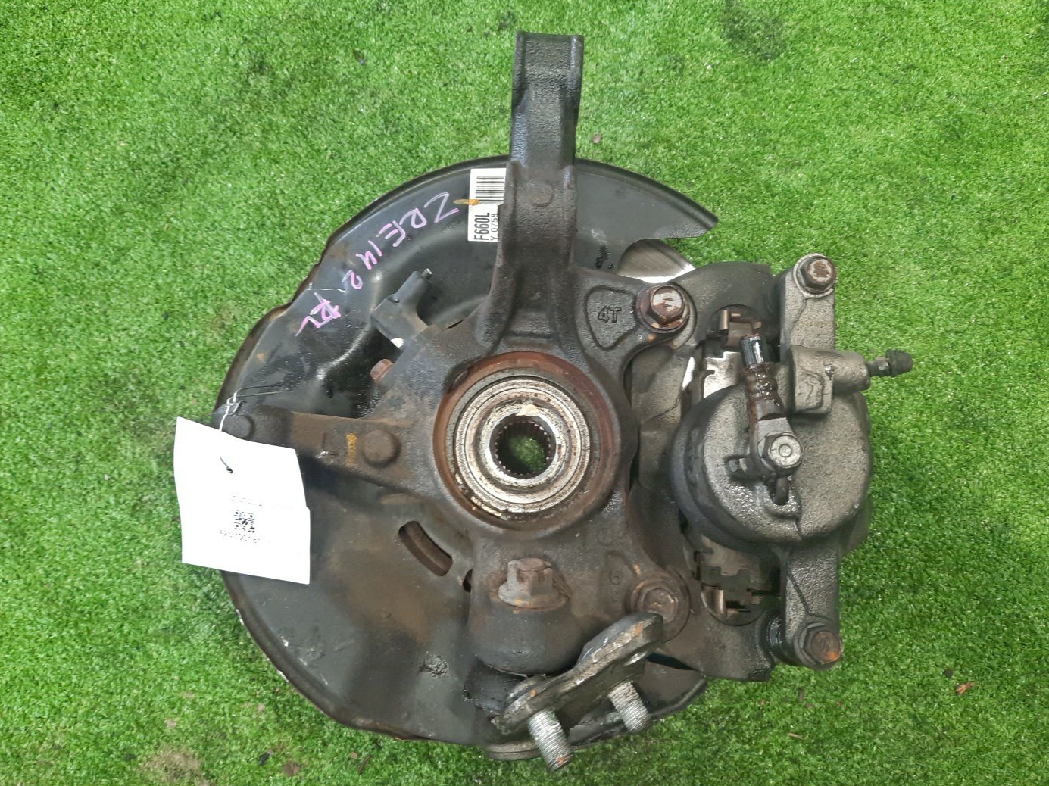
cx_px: 526
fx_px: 788
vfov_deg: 53.0
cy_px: 391
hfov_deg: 67.3
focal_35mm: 26
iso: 313
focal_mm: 4.6
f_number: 2
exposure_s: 1/33
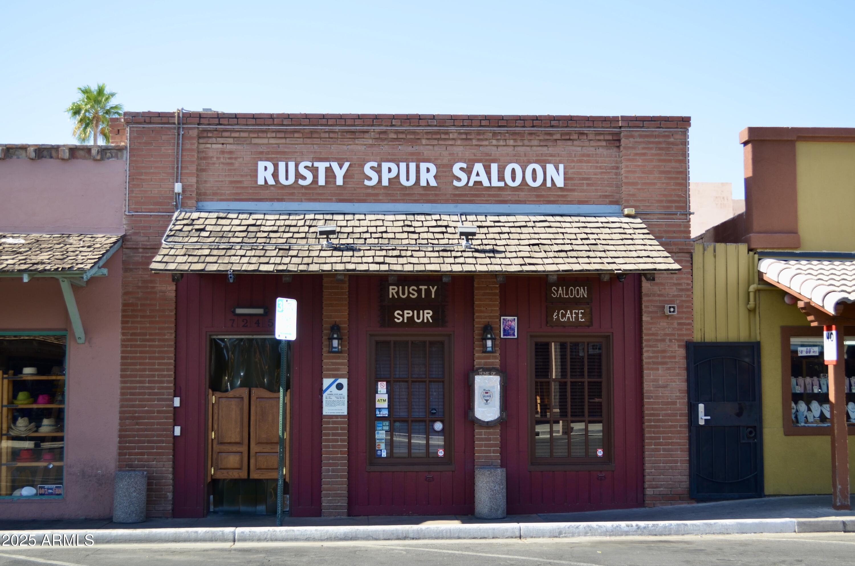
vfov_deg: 28.0
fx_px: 1138
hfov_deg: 41.2
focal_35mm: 48
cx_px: 428
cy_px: 283
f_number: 5
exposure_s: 1/200
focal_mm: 32
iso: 100
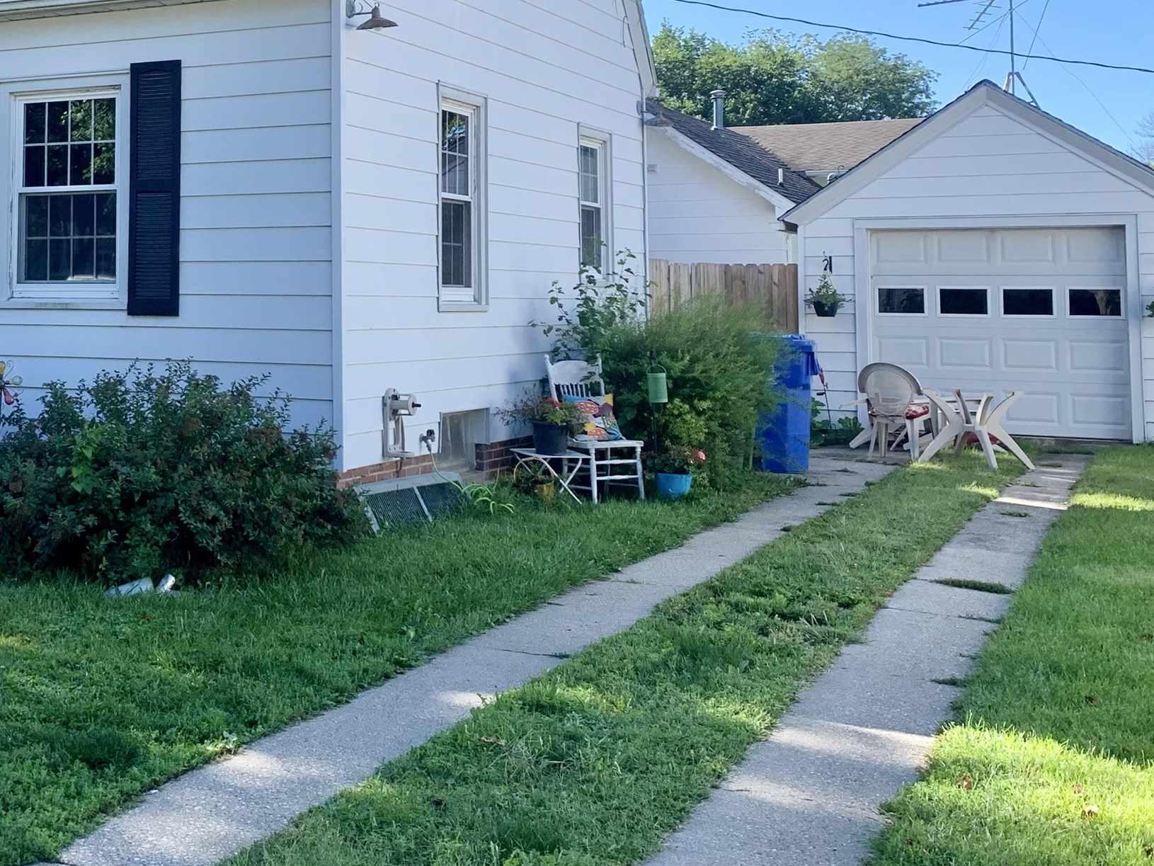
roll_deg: -0.7
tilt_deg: +4.1
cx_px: 215
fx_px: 1634
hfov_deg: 37.4
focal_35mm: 49
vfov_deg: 29.1
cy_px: 193
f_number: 1.8
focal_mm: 4.25
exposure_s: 1/808
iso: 25
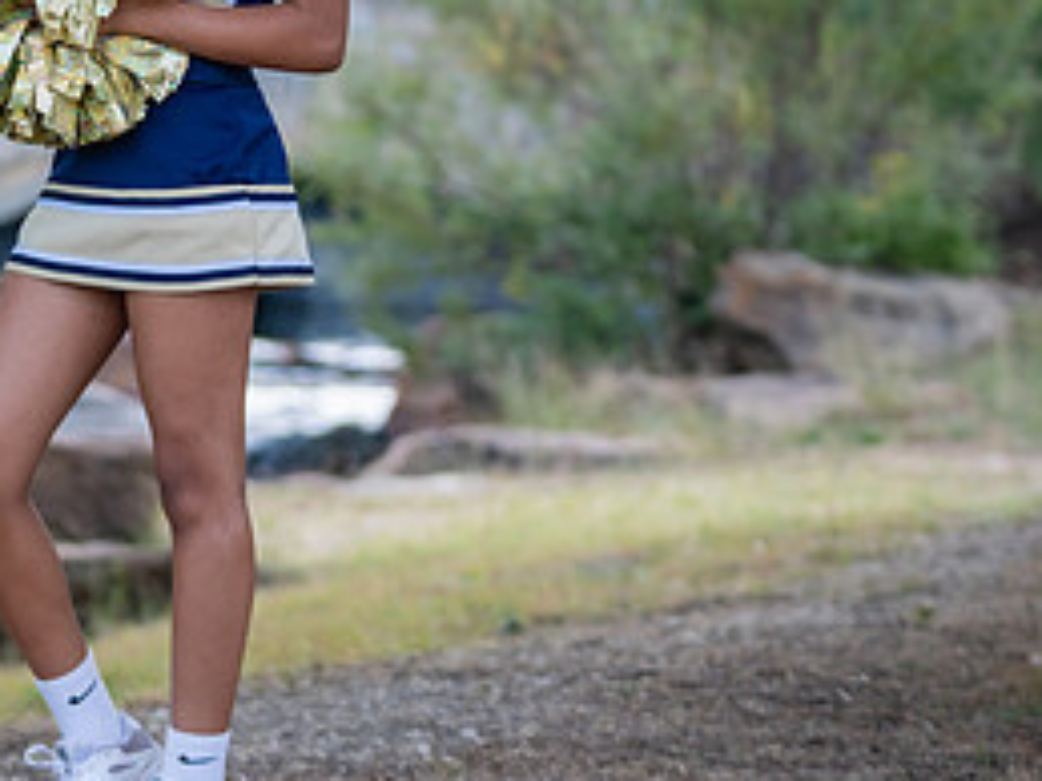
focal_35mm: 190
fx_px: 5717
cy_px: 205
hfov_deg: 10.4
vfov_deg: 7.8
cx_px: 151
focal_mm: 77
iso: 250
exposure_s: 1/320
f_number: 2.8
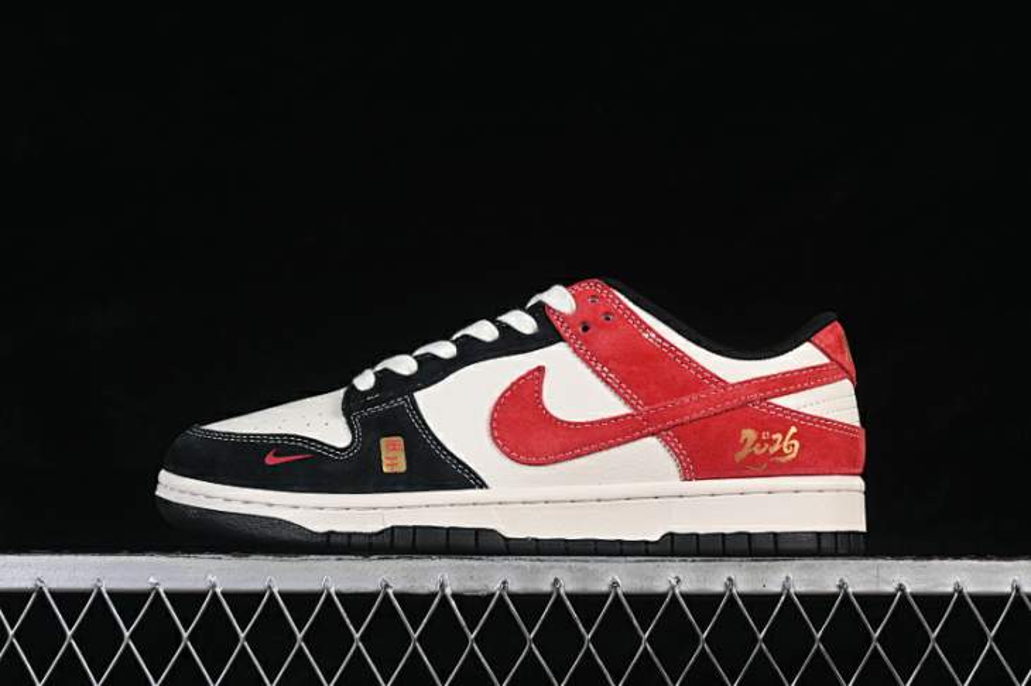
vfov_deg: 18.2
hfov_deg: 27.0
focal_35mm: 75
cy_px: 343
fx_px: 2147
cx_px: 516
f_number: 8
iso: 160
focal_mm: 50
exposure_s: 1/80
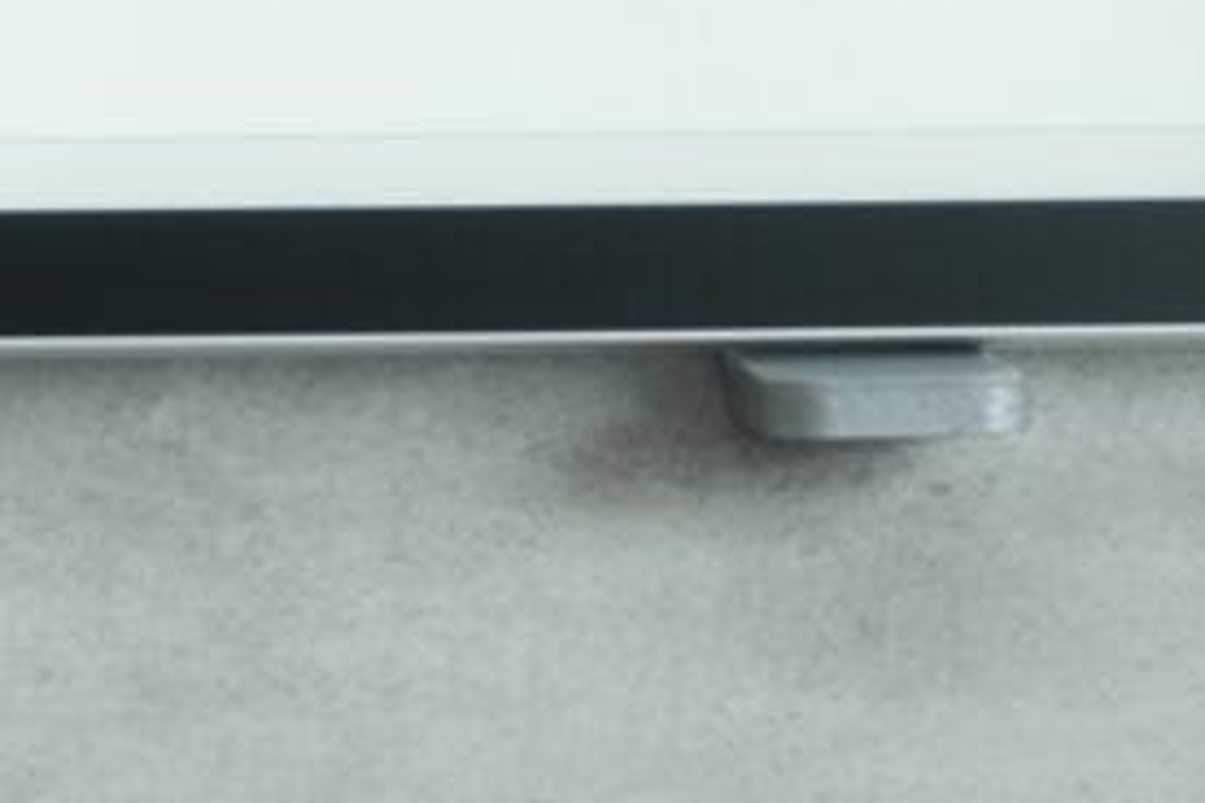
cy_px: -666
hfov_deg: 7.4
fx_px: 9238
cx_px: -140
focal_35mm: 276
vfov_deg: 4.9
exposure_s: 1/13
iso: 400
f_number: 6.3
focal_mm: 72
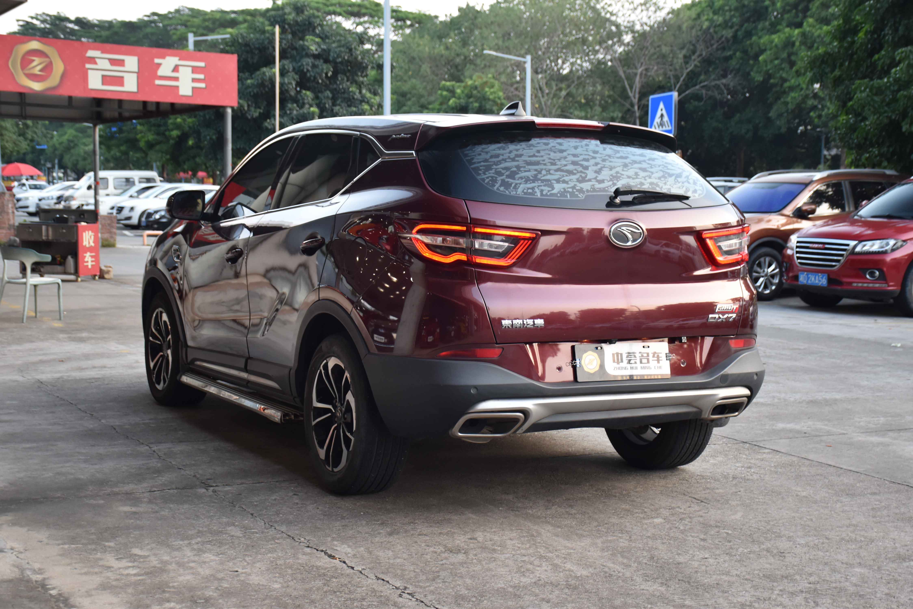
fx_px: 1332
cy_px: 304
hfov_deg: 37.8
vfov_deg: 25.8
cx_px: 456
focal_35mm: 52
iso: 560
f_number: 4.2
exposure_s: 1/60
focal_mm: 35
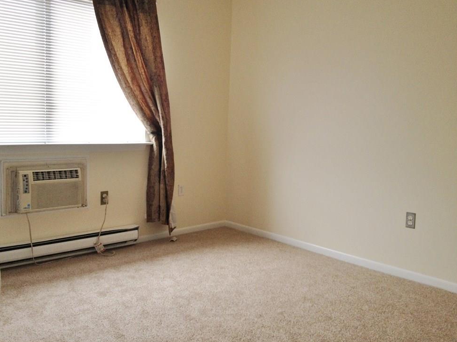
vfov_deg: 38.6
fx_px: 488
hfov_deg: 50.1
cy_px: 163
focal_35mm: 37
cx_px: 218
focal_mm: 4.28
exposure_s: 1/120
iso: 80
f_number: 2.4
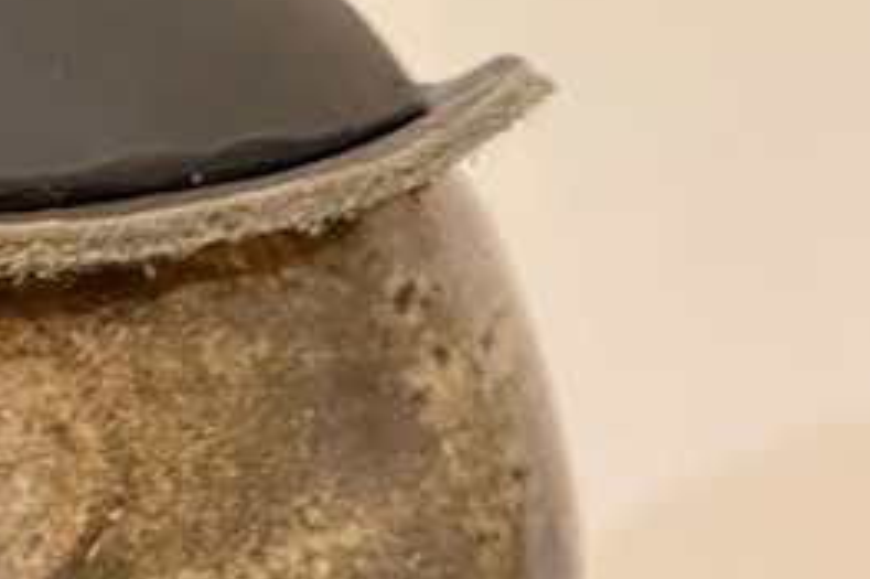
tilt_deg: -6.4
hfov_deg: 7.8
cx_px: -347
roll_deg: -3.2
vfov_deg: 5.3
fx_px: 6255
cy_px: 476
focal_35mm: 259
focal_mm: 7.5
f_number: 2.2
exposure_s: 1/25
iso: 800
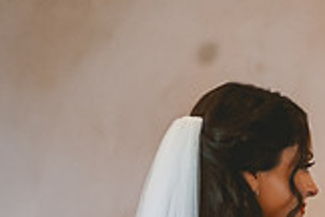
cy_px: 303
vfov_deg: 1.1
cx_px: 559
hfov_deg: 1.7
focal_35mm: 1218
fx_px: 10995
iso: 800
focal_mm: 300
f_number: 2.8
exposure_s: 1/80
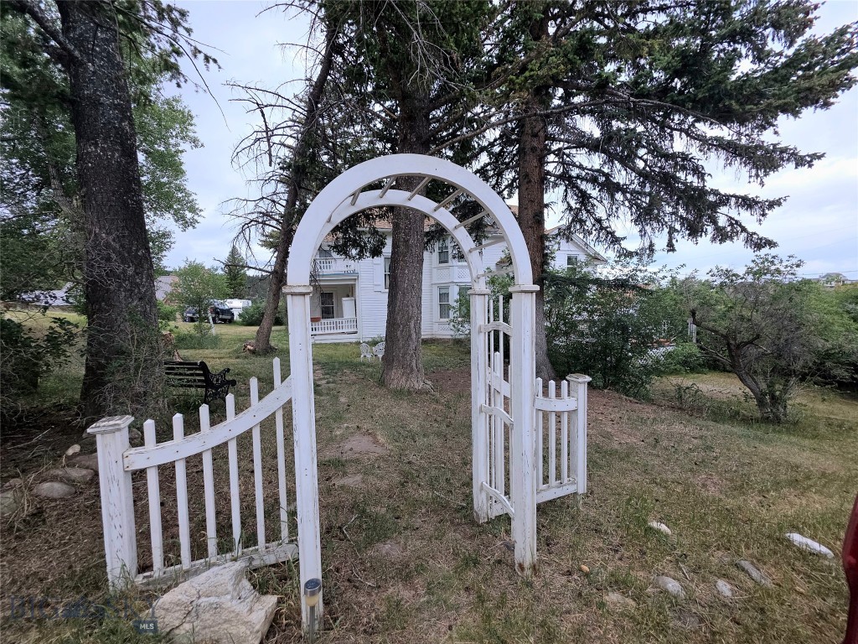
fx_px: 322
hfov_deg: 106.2
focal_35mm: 13
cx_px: 429
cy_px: 322
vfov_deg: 89.9
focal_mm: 2.2
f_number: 1.9
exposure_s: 1/588
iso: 20
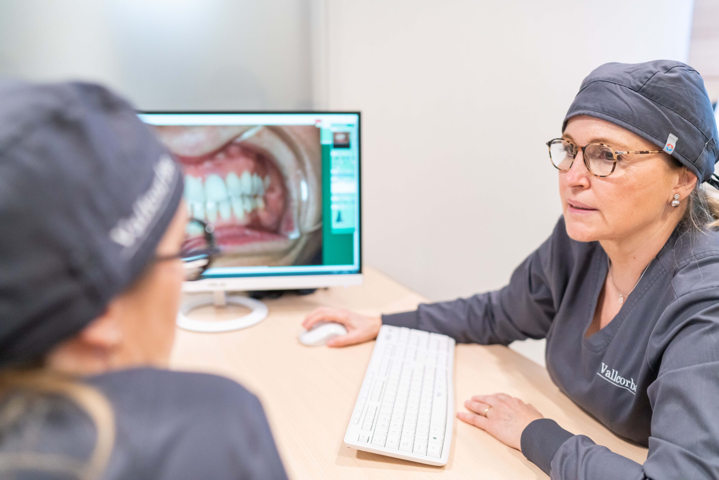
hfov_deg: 54.4
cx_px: 360
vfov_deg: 37.9
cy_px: 240
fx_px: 699
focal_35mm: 35
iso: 2000
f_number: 2
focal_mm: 35
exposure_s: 1/400
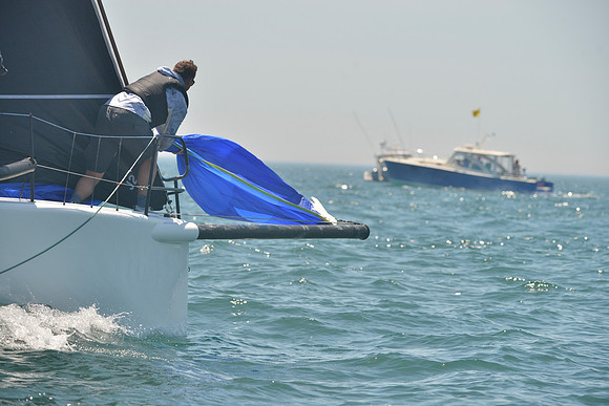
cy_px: 203
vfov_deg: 6.9
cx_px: 304
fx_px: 3384
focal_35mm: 200
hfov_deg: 10.3
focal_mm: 200
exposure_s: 1/1000
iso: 280
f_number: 6.3
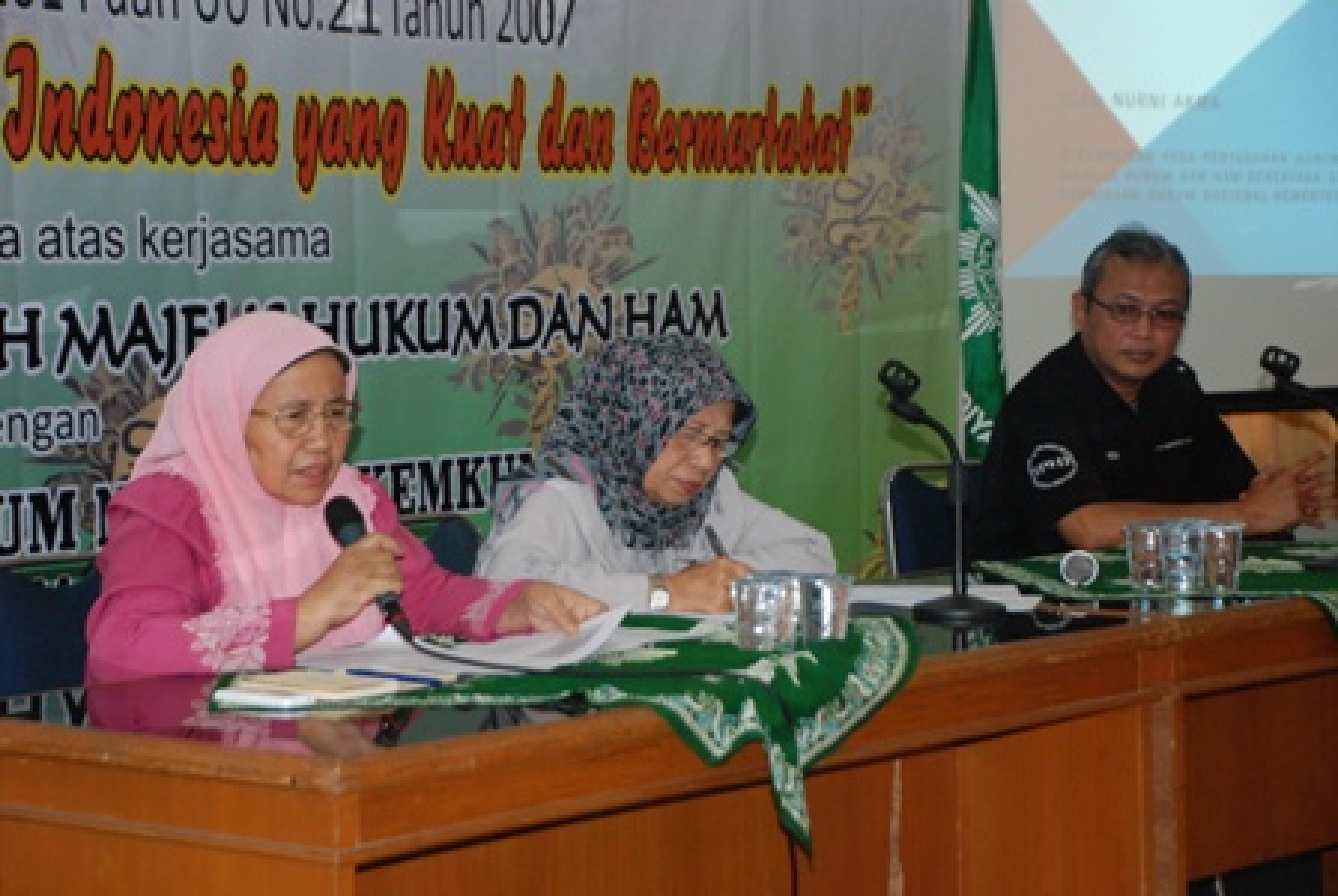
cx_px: 669
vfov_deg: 14.8
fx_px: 3461
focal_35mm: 93
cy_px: 448
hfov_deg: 21.9
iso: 1250
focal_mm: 62
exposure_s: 1/40
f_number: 5.3
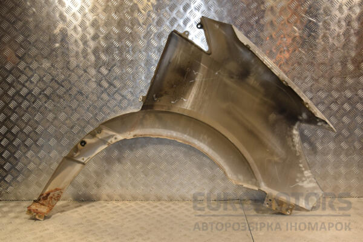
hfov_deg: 53.1
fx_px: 363
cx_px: 182
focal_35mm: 36
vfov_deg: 36.9
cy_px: 121
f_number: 8
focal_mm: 24
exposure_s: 1/200
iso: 800
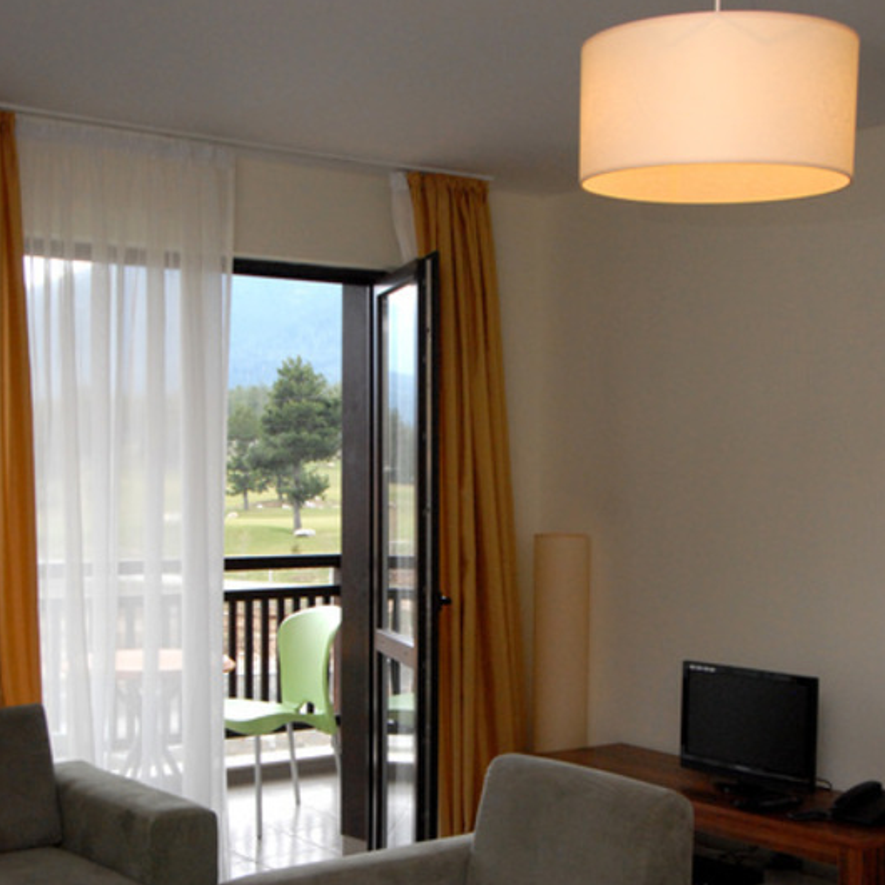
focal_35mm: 54
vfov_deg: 31.6
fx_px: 1562
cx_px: 442
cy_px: 501
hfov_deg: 31.6
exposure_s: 1/400
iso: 1000
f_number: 5
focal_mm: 28
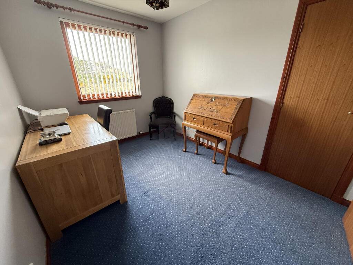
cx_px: 176
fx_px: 143
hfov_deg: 102.1
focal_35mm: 14
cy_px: 132
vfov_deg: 85.7
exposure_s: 1/99
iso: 320
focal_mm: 2.22
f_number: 2.2
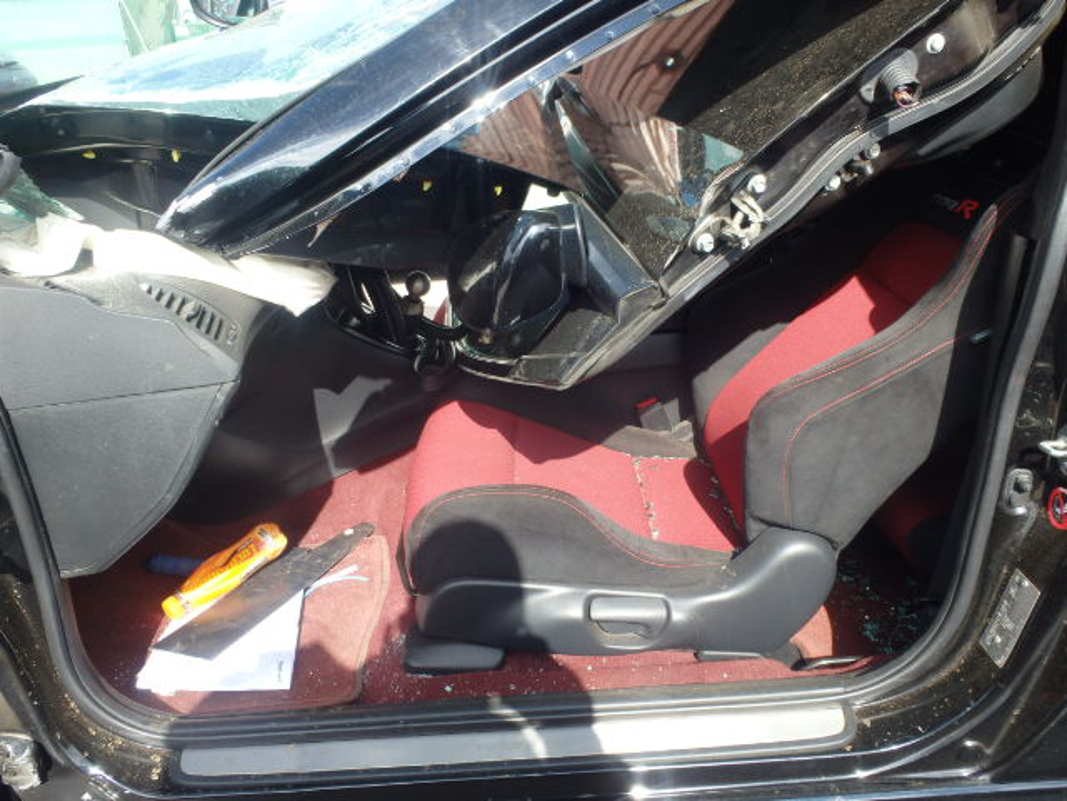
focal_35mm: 28
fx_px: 863
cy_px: 400
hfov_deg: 63.4
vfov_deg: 49.7
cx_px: 534
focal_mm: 5
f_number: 3.9
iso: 125
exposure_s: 1/250
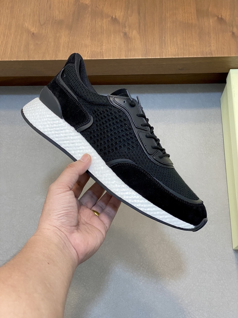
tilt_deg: -68.8
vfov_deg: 36.8
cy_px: 159
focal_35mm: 52
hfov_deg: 28.0
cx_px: 119
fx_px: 477
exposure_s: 1/100
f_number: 2
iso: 160
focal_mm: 6
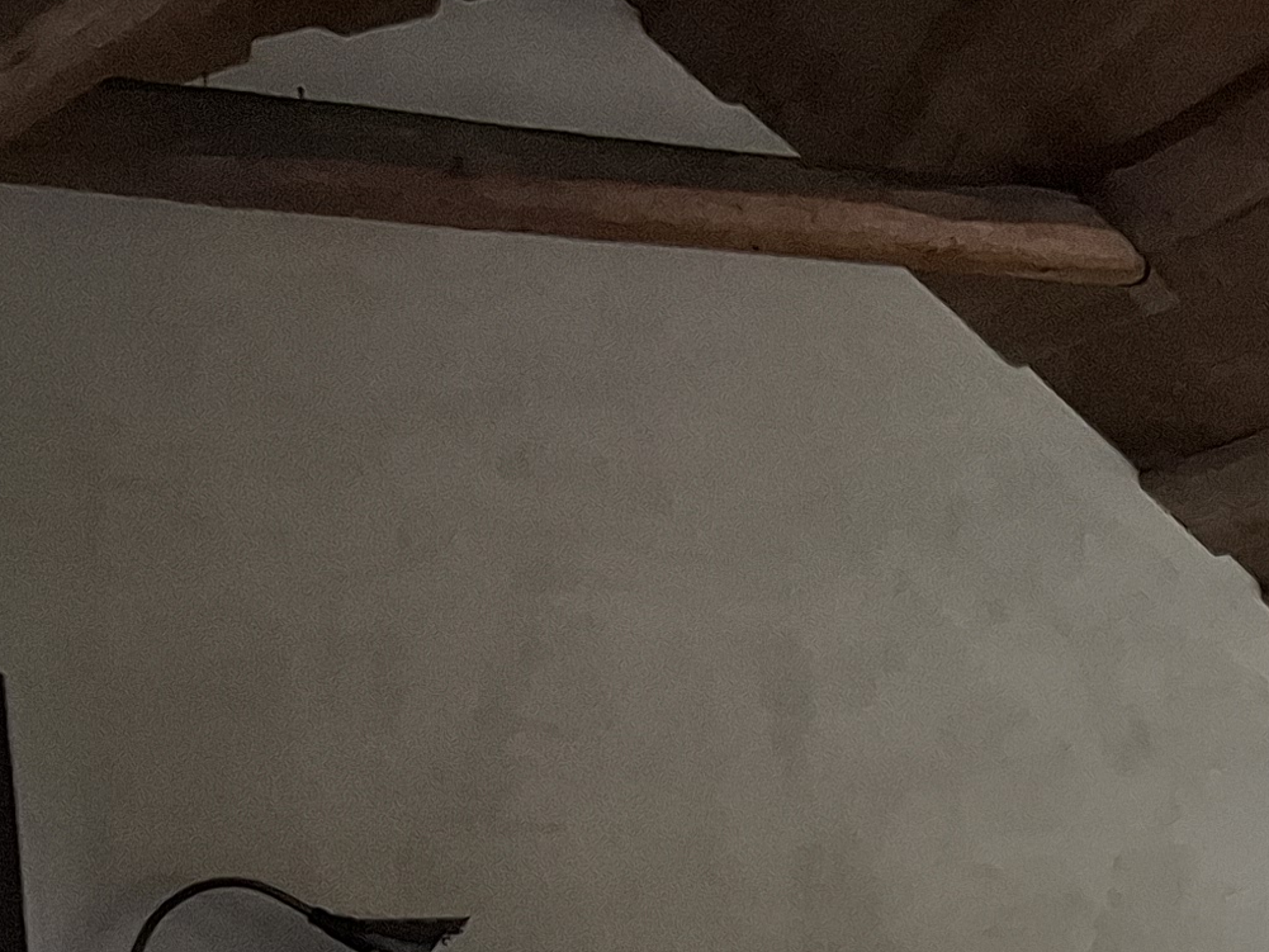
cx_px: 1277
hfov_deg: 33.1
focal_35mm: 53
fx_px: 1943
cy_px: 1079
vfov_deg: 25.3
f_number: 2.2
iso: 160
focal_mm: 1.74
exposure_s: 1/25
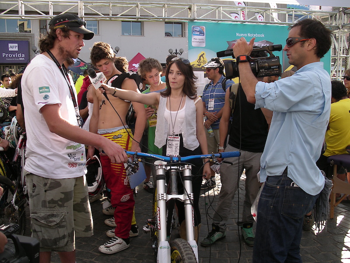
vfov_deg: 38.7
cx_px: 175
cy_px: 132
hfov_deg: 50.1
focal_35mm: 37
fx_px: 374
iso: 80
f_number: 3.2
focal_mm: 7.8
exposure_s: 1/160
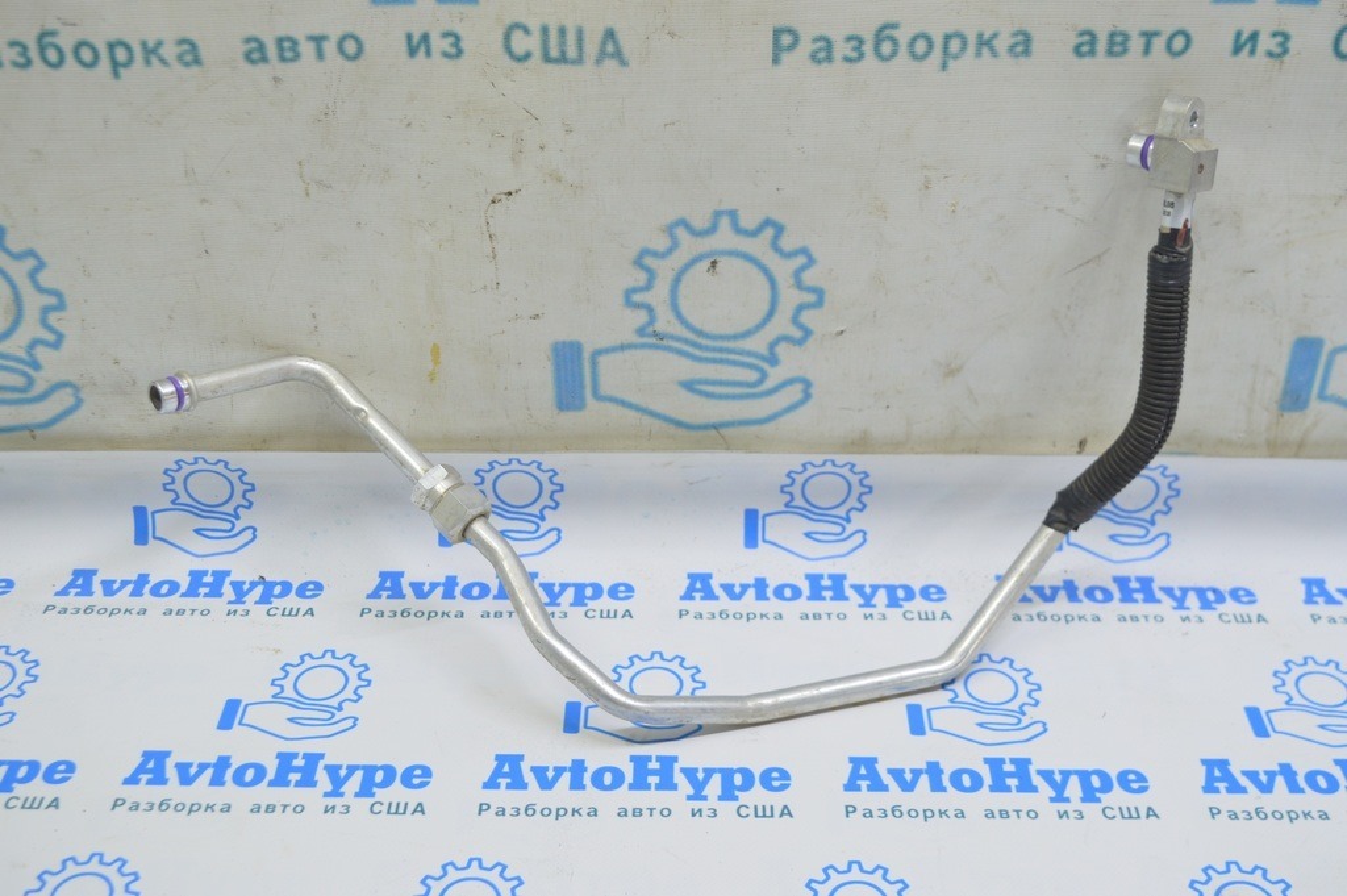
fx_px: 1682
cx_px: 674
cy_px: 448
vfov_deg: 29.8
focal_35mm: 45
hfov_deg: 43.6
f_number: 5.6
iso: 400
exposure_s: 1/25
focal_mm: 30
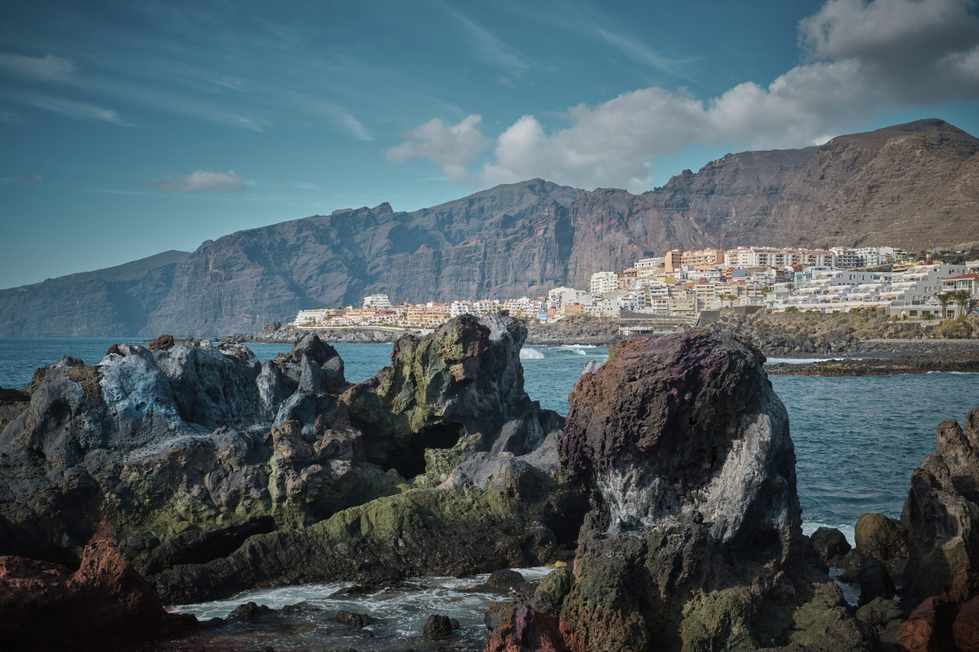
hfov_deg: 46.4
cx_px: 502
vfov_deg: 31.9
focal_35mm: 42
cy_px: 337
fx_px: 1142
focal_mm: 38
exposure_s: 1/320
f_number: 8
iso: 160
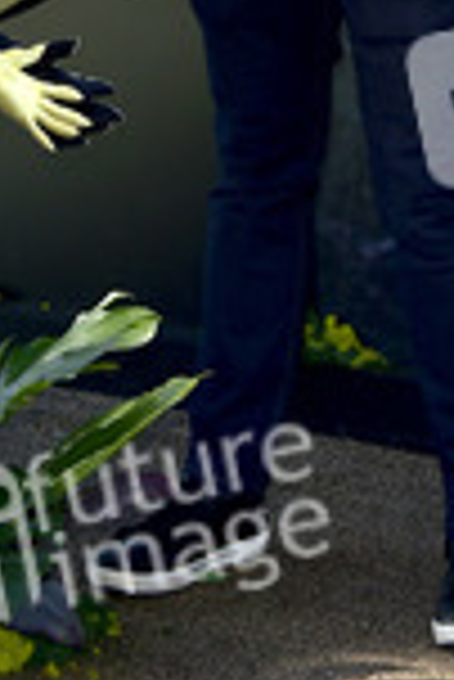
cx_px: 231
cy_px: -144
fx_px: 3605
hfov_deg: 7.2
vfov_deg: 10.6
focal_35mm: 191
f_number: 7.1
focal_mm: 72
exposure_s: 1/250
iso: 125
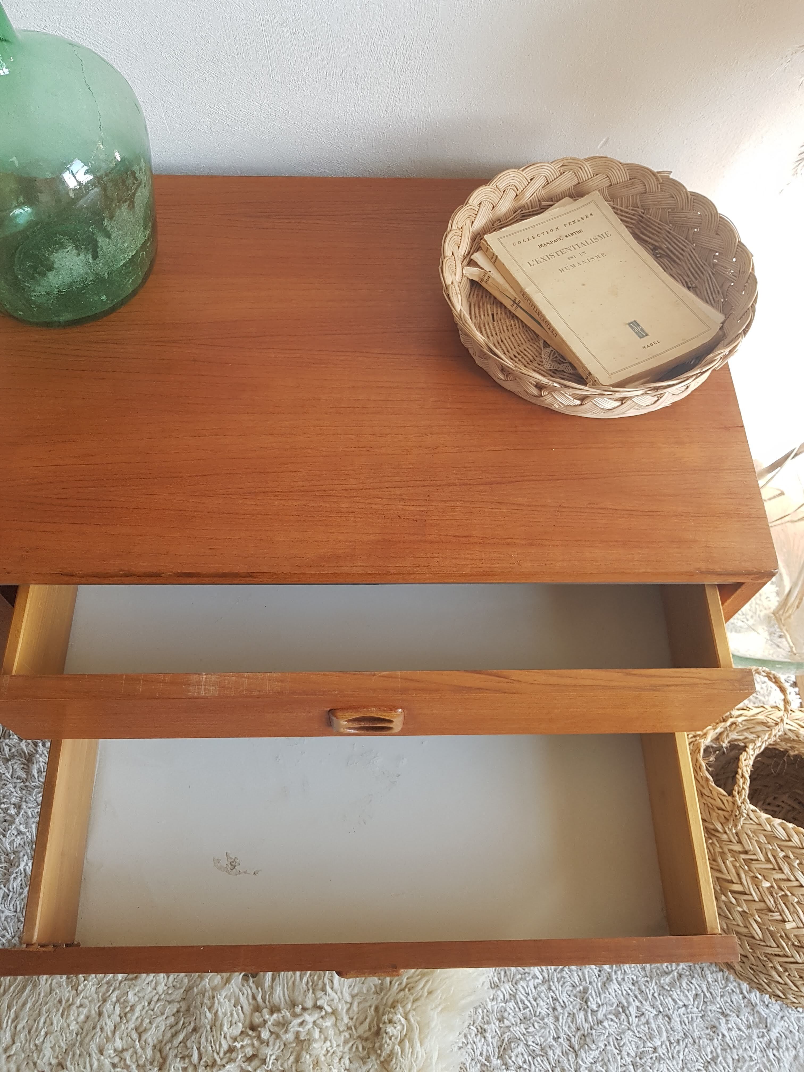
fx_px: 805
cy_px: 536
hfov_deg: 53.1
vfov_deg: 67.3
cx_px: 402
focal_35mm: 26
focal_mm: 4.2
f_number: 1.7
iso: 100
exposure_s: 1/100
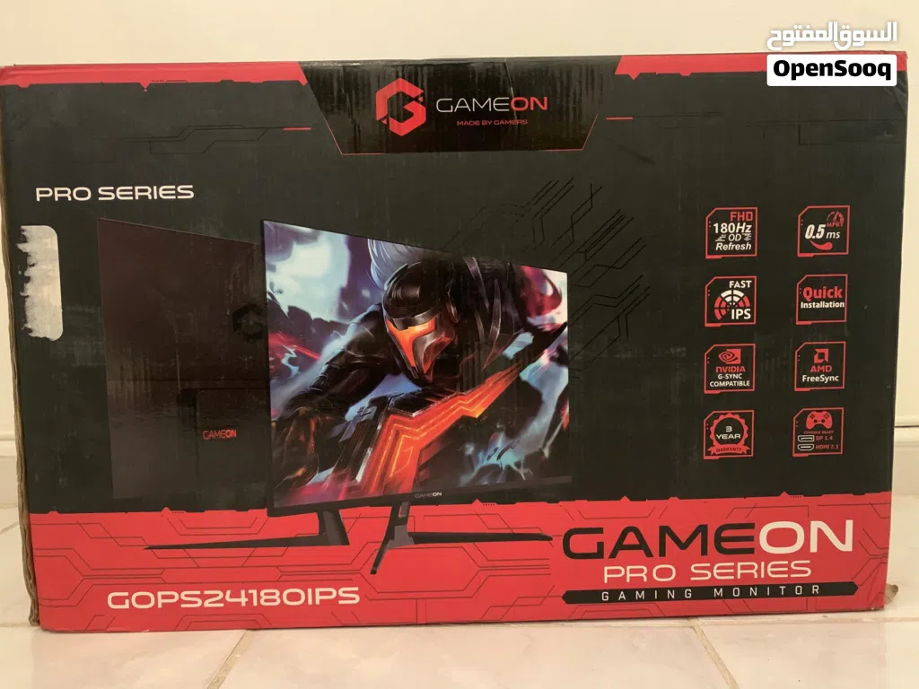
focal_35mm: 26
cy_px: 344
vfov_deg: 53.1
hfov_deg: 67.3
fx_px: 690
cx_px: 460
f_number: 1.8
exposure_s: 1/25
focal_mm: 4.25
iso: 640
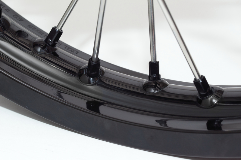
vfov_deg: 15.2
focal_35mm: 90
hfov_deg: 22.6
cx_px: 120
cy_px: 80
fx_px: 602
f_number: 11
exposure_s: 1/125
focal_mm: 90
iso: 100
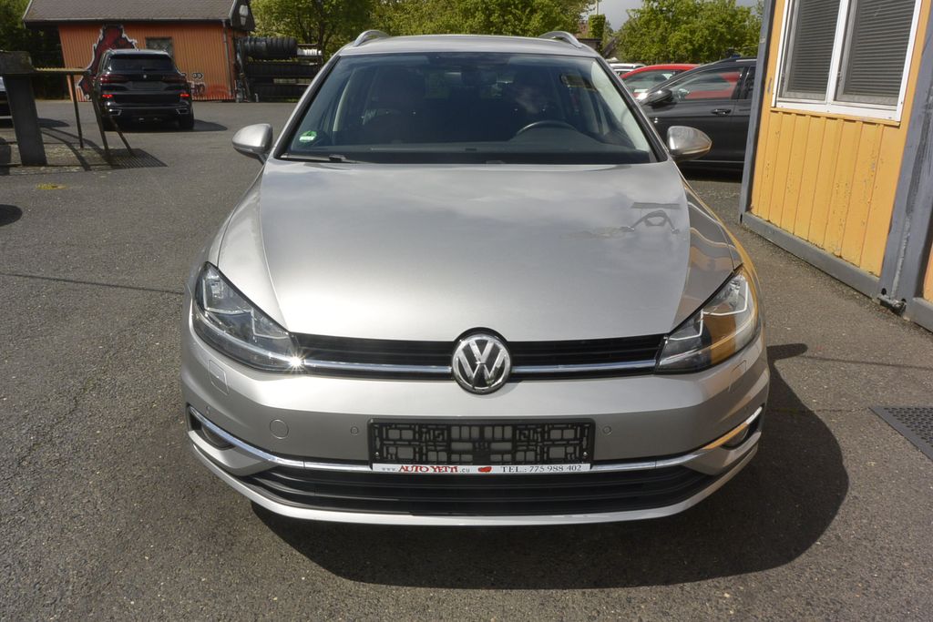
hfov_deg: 67.4
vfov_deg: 47.9
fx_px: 700
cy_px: 311
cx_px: 466
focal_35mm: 27
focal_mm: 10
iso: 160
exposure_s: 1/250
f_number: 14
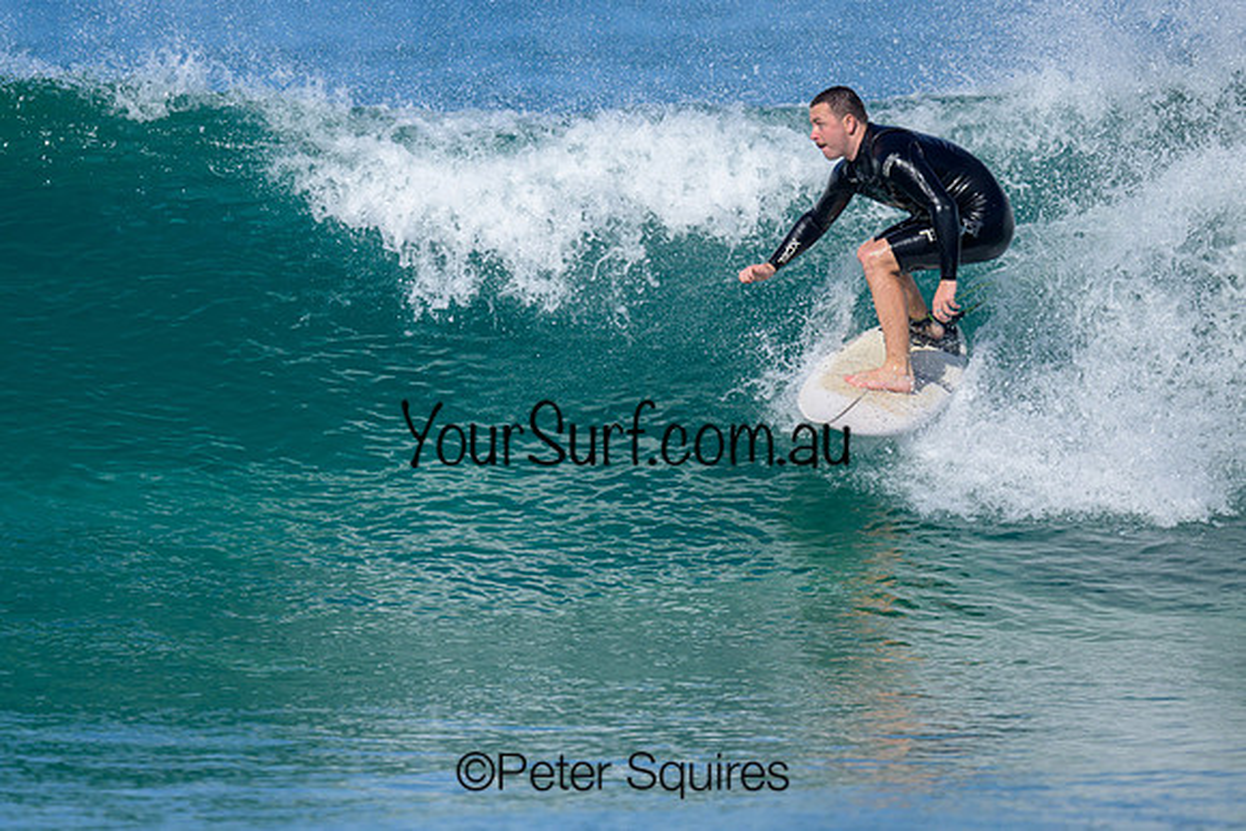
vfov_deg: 1.3
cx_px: 549
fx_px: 36231
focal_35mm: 1047
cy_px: 361
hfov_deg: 2.0
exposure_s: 1/2000
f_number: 6.3
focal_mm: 800
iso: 250
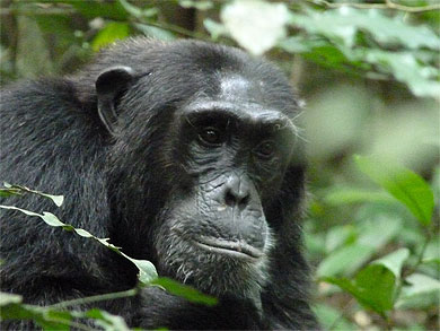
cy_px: 166
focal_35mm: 650
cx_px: 220
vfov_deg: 2.3
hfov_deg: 3.0
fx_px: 8267
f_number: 4.4
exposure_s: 1/30
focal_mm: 86.4
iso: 1600
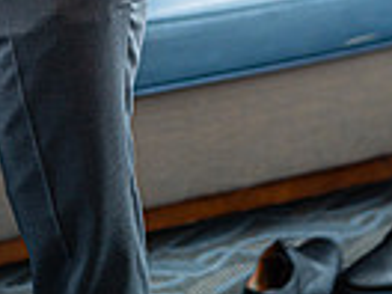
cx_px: 12
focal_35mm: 164
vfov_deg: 8.5
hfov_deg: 11.9
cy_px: -333
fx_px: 1857
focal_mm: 50
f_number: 1.4
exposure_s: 1/250
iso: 800
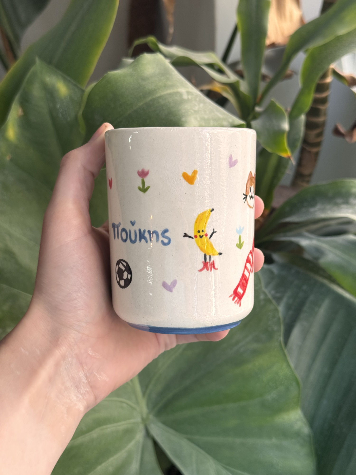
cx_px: 178
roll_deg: +4.6
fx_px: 658
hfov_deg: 30.3
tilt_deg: -38.8
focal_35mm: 48
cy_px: 238
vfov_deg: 39.7
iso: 64
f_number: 1.78
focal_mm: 6.76
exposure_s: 1/100
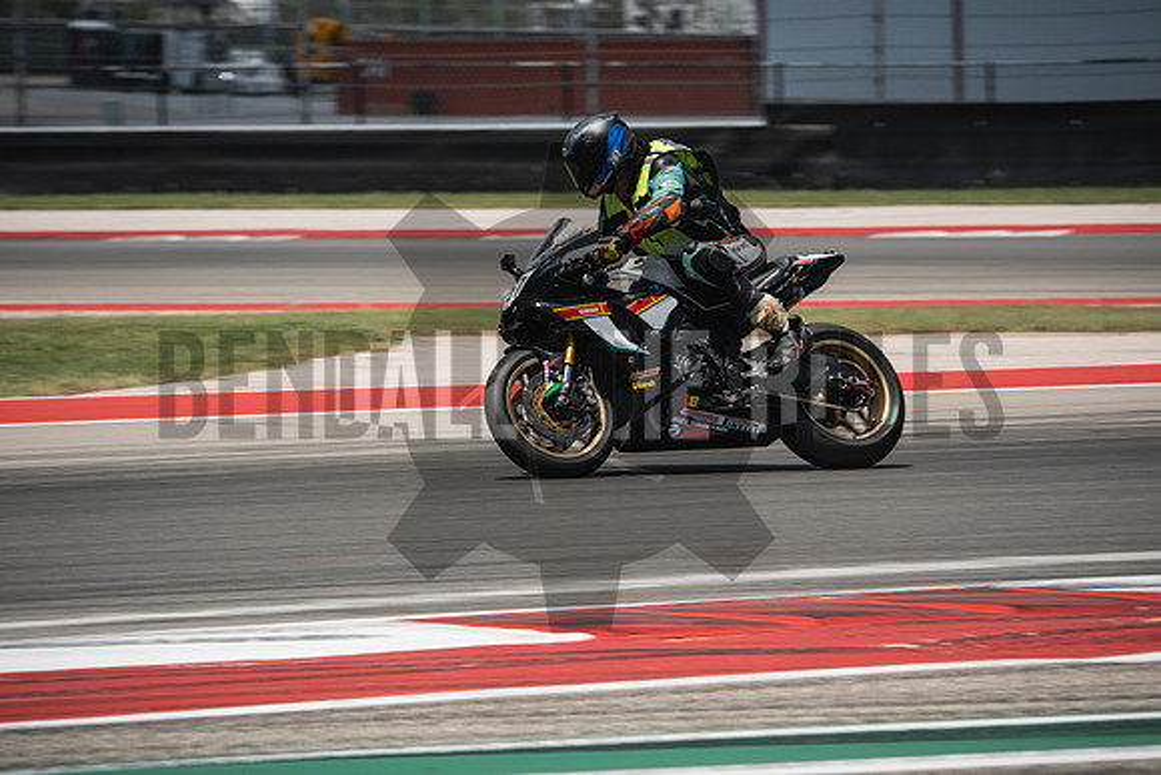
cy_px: 388
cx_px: 580
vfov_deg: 4.6
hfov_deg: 6.9
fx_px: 9677
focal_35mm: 300
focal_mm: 200
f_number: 7.1
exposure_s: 1/400
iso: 160
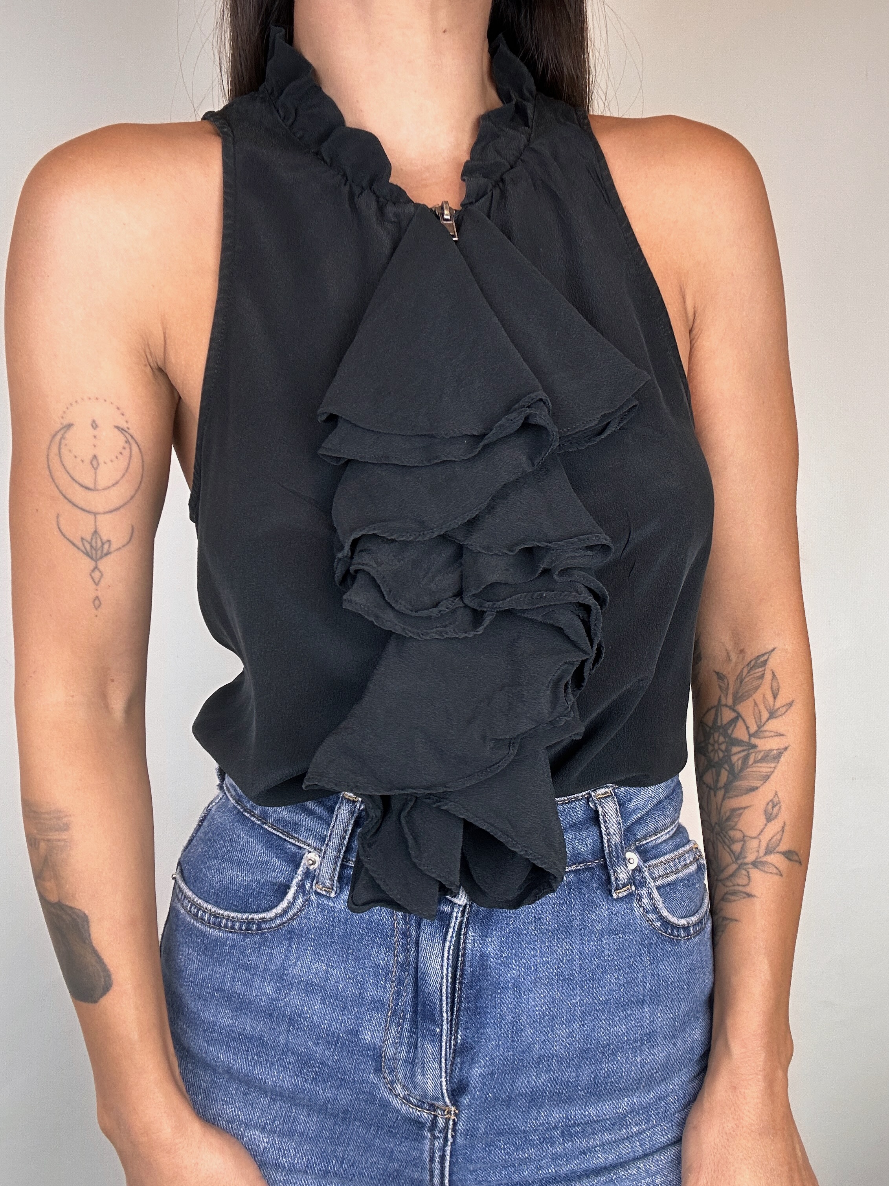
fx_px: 1027
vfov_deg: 60.0
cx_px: 444
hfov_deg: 46.8
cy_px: 593
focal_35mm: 30
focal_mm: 2.69
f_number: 1.9
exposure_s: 1/100
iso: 50
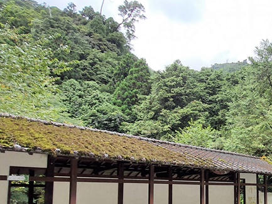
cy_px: 174
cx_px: 254
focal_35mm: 30
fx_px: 236
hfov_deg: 51.5
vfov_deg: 43.7
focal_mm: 1.74
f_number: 2.2
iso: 50
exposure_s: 1/200
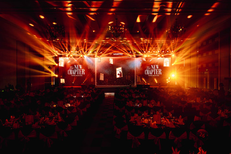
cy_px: 77
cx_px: 116
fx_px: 186
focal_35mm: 29
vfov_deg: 44.9
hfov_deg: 63.7
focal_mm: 29
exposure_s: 1/160
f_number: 2.8
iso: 800
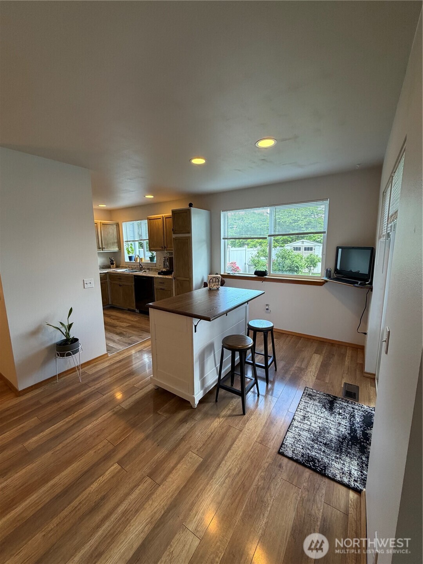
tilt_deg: -9.2
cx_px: 212
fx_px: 228
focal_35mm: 14
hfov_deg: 85.7
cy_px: 282
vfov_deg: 102.1
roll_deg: +1.0
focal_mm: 2.22
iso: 250
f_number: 2.2
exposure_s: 1/120
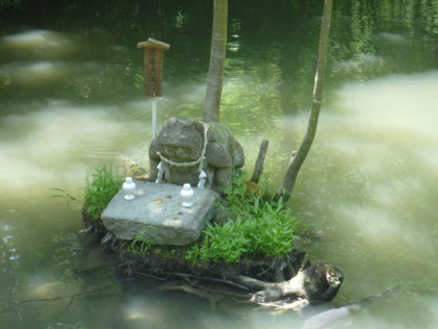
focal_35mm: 94
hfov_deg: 20.9
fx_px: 1190
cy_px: 171
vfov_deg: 15.7
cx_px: 209
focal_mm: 15.6
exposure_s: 1/60
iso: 200
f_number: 5.4
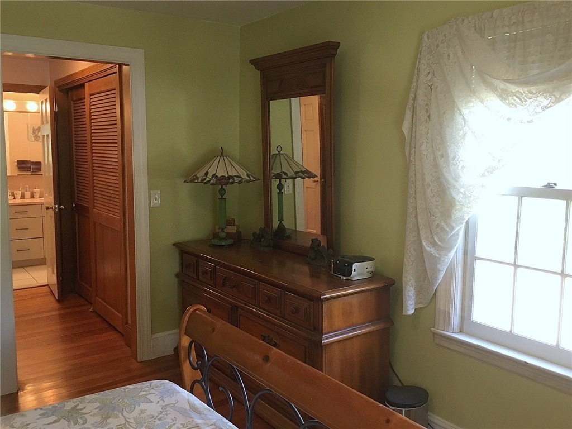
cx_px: 286
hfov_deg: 61.7
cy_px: 214
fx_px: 479
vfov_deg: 48.2
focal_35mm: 29
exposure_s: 1/30
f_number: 2.2
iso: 125
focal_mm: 4.15
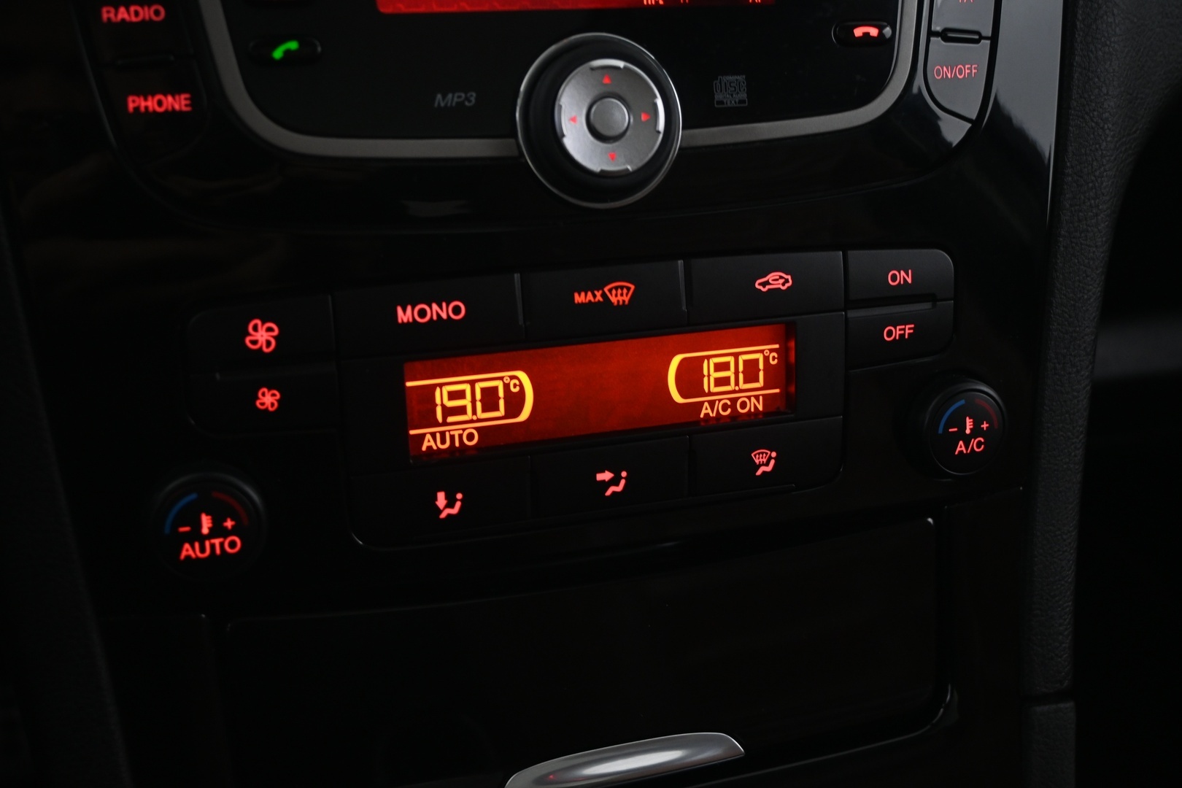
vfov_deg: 34.2
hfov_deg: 49.6
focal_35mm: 39
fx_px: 1280
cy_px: 394
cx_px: 591
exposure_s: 1/8
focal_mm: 26
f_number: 4.5
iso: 1000
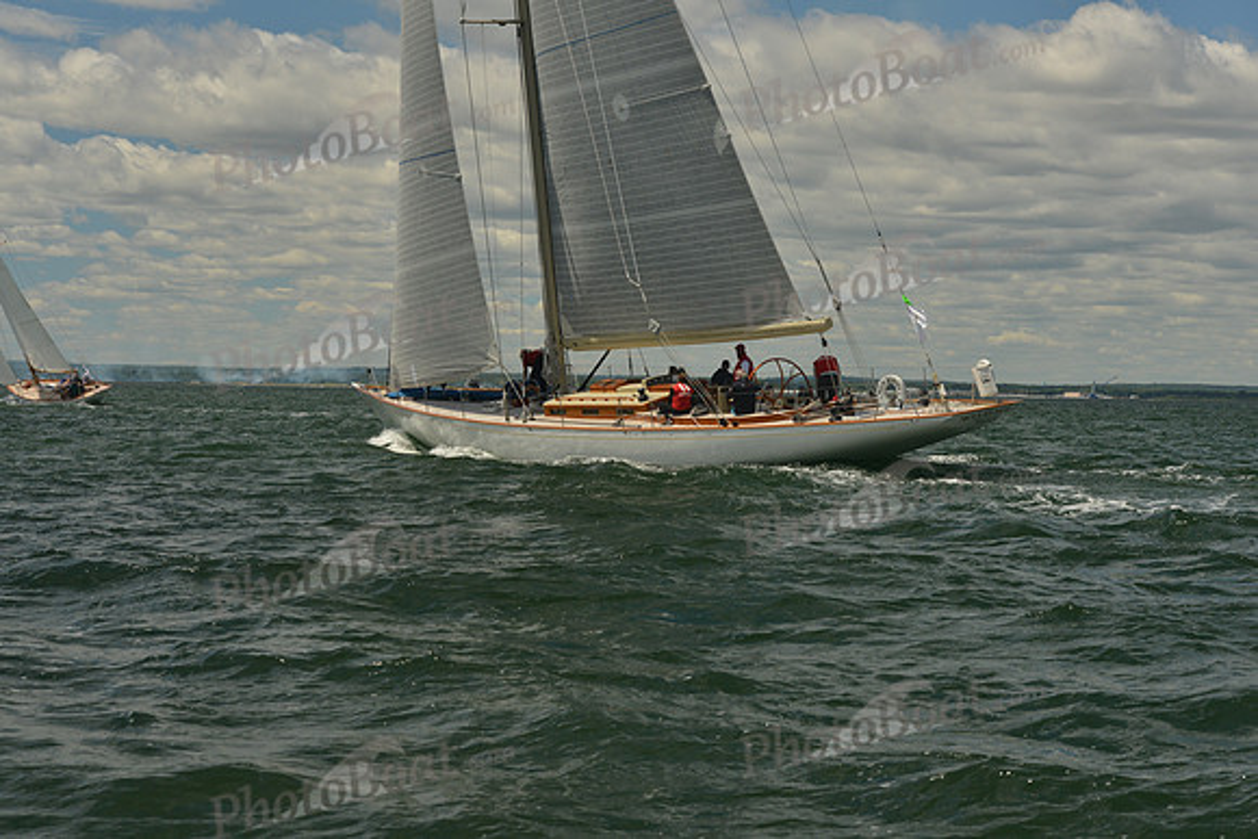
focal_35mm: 70
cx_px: 629
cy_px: 420
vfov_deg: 19.5
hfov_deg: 28.8
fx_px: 2447
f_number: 8
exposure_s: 1/800
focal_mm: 70
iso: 400
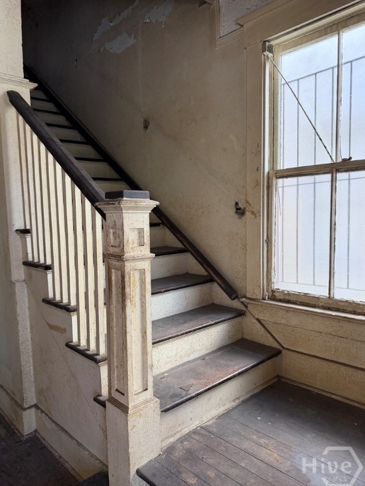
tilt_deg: -6.8
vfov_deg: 69.4
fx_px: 351
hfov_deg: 54.9
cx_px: 180
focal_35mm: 25
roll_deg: +1.1
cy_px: 252
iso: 200
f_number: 1.78
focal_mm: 6.76
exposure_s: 1/108
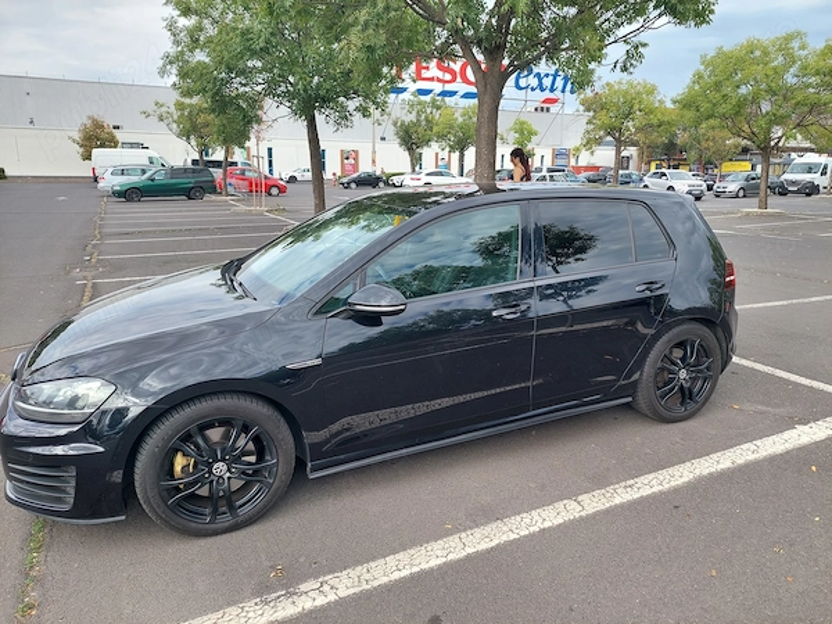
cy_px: 312
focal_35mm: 24
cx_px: 416
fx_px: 577
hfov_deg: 71.6
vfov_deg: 56.8
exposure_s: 1/375
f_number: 1.8
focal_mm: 5.23
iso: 40
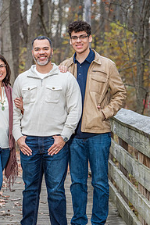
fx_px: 956
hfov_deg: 9.0
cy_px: 105
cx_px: 40
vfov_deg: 13.4
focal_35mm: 153
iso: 400
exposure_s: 1/200
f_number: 4
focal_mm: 98
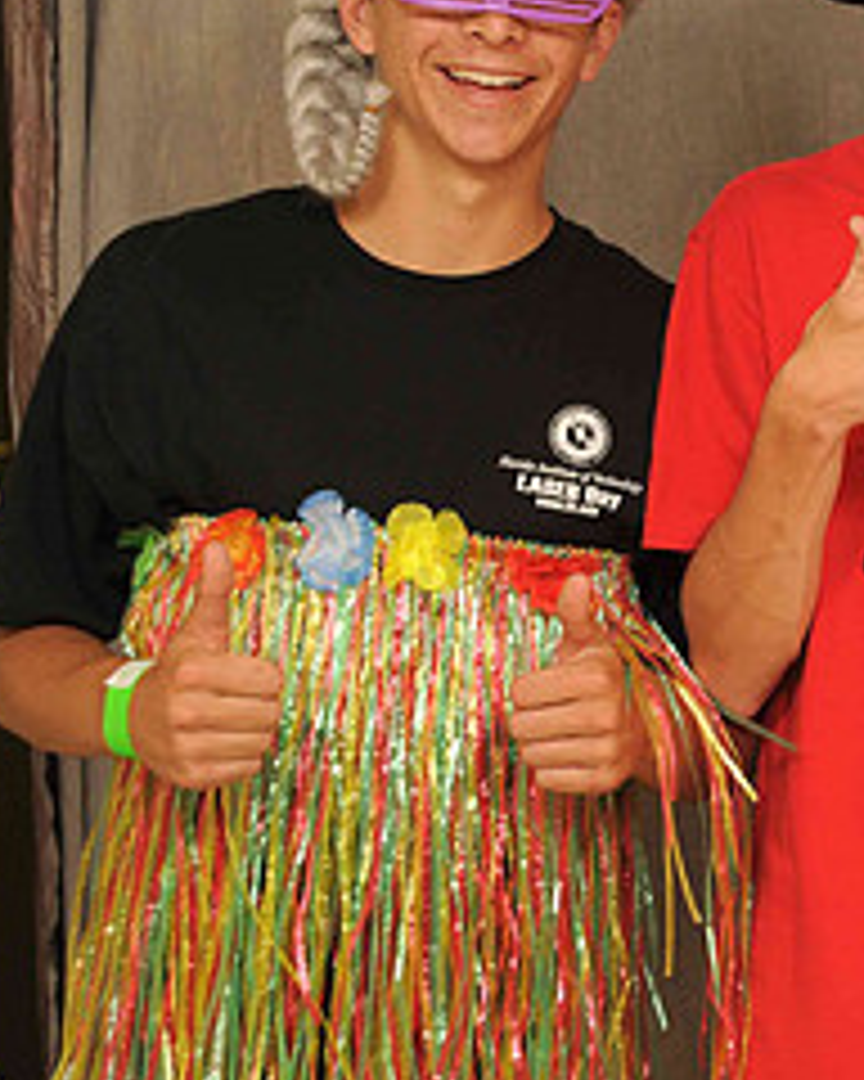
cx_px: 1238
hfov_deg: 12.4
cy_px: 371
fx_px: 3808
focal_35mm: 119
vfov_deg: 16.1
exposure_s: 1/125
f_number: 6.3
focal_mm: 35
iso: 200
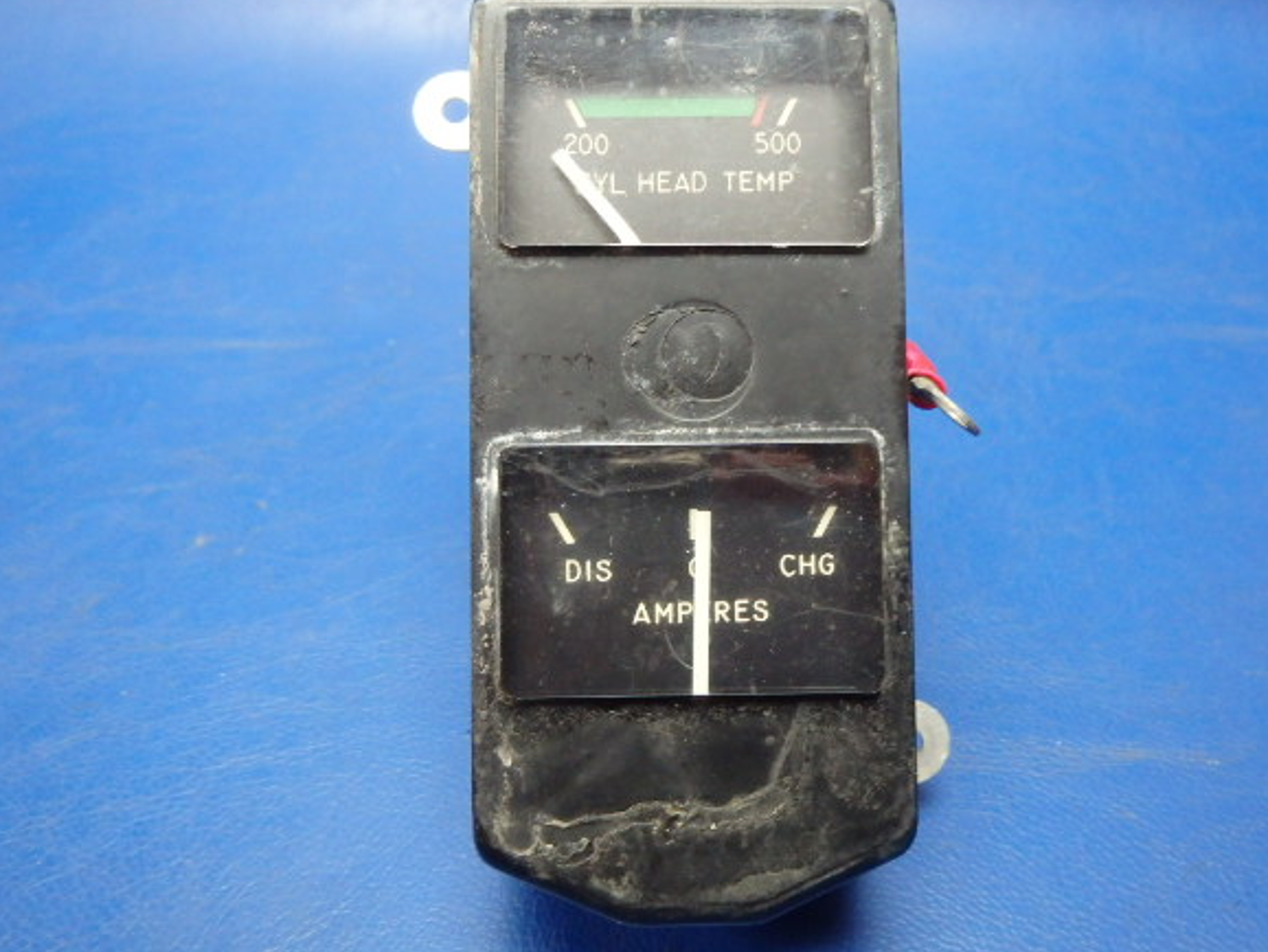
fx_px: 1136
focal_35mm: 31
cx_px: 660
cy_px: 461
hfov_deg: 58.3
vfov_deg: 45.5
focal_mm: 5
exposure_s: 1/25
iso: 800
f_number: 3.9
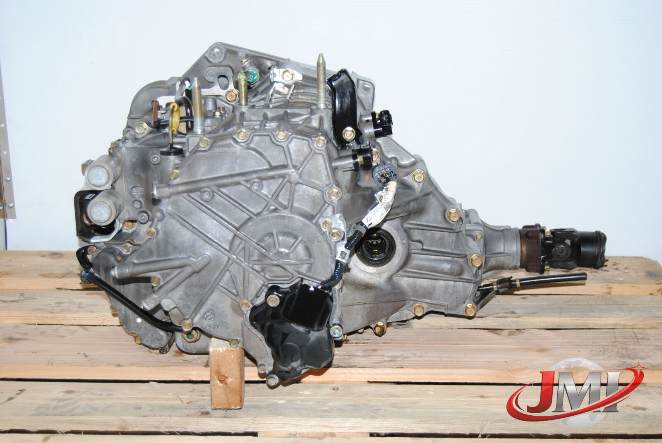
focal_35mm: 57
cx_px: 331
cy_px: 222
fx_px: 1049
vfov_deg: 23.8
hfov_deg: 35.0
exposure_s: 1/200
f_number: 4.8
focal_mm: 38
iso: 400
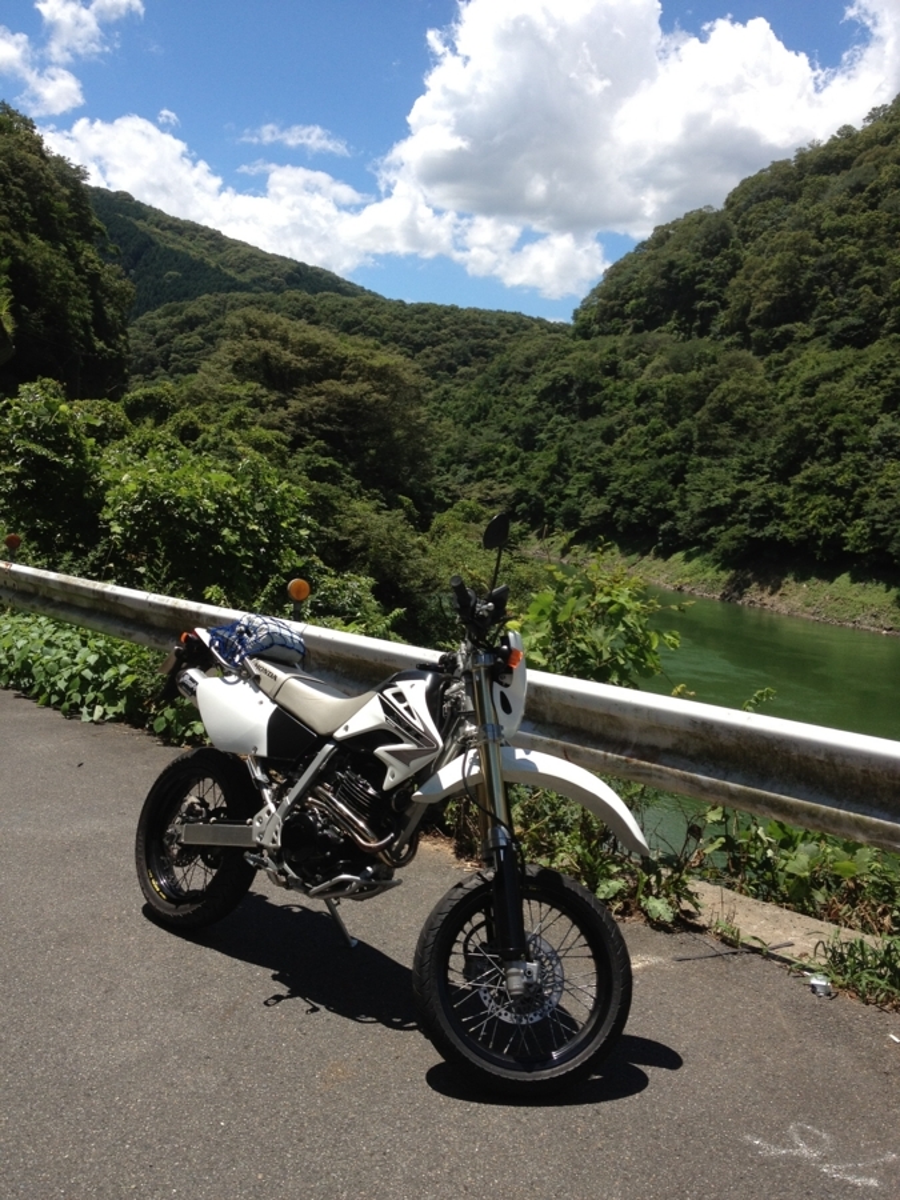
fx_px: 1213
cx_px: 450
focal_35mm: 35
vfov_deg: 52.6
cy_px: 600
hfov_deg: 40.7
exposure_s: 1/1623
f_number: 2.4
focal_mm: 4.28
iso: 64
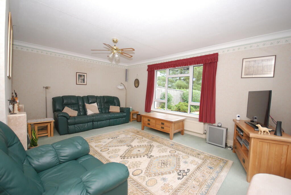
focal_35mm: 15
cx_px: 146
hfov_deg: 100.3
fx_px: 121
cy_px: 98
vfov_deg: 77.5
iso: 400
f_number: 4
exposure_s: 1/60
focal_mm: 10
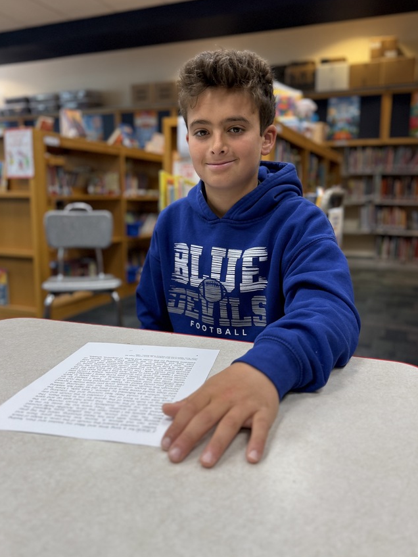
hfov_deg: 48.2
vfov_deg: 61.6
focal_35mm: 29
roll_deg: -1.3
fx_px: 467
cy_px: 271
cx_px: 200
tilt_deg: -8.8
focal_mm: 6.76
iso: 160
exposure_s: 1/120
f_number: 1.78
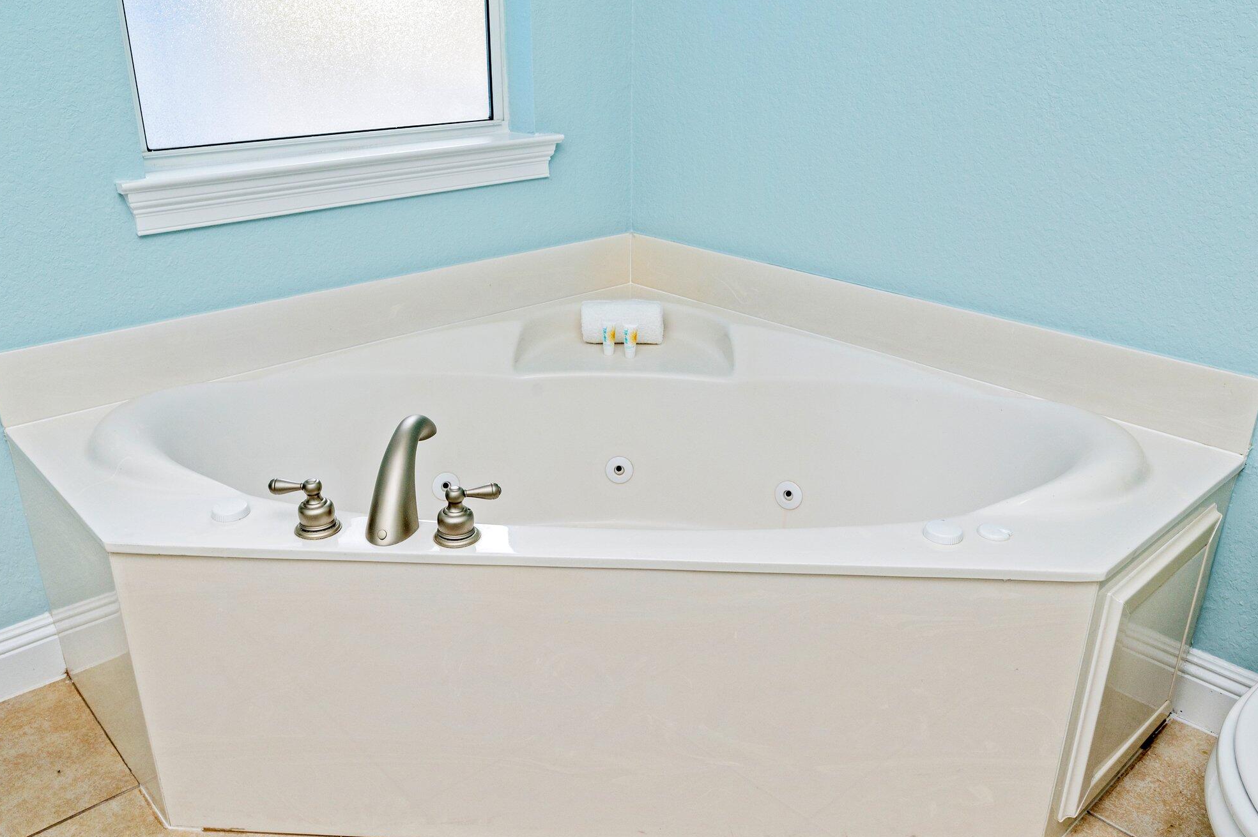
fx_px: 908
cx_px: 615
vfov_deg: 49.5
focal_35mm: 26
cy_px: 425
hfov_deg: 69.4
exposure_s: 1/60
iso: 320
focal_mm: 25
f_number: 9
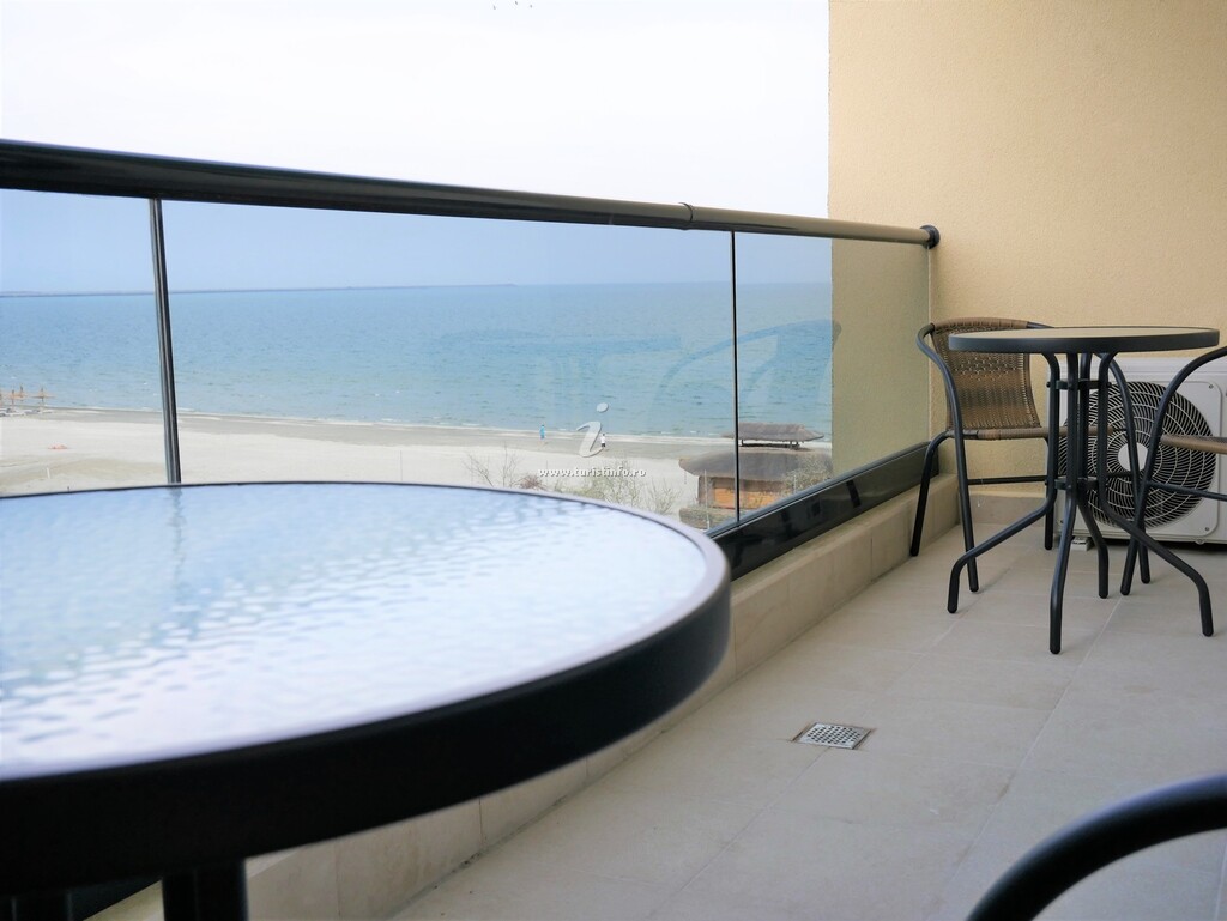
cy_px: 460
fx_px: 1419
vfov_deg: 36.0
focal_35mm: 40
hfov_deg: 46.8
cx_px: 614
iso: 200
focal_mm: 20
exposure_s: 1/250
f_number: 6.3
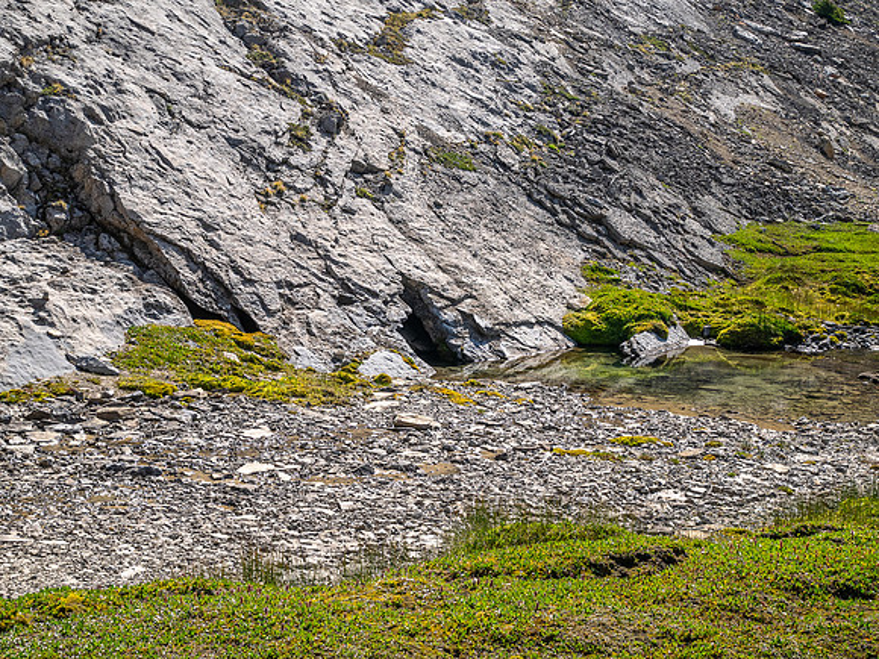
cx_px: 440
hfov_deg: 30.3
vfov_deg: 22.9
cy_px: 330
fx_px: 1625
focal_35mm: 64
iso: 200
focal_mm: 32
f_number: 8
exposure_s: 1/160
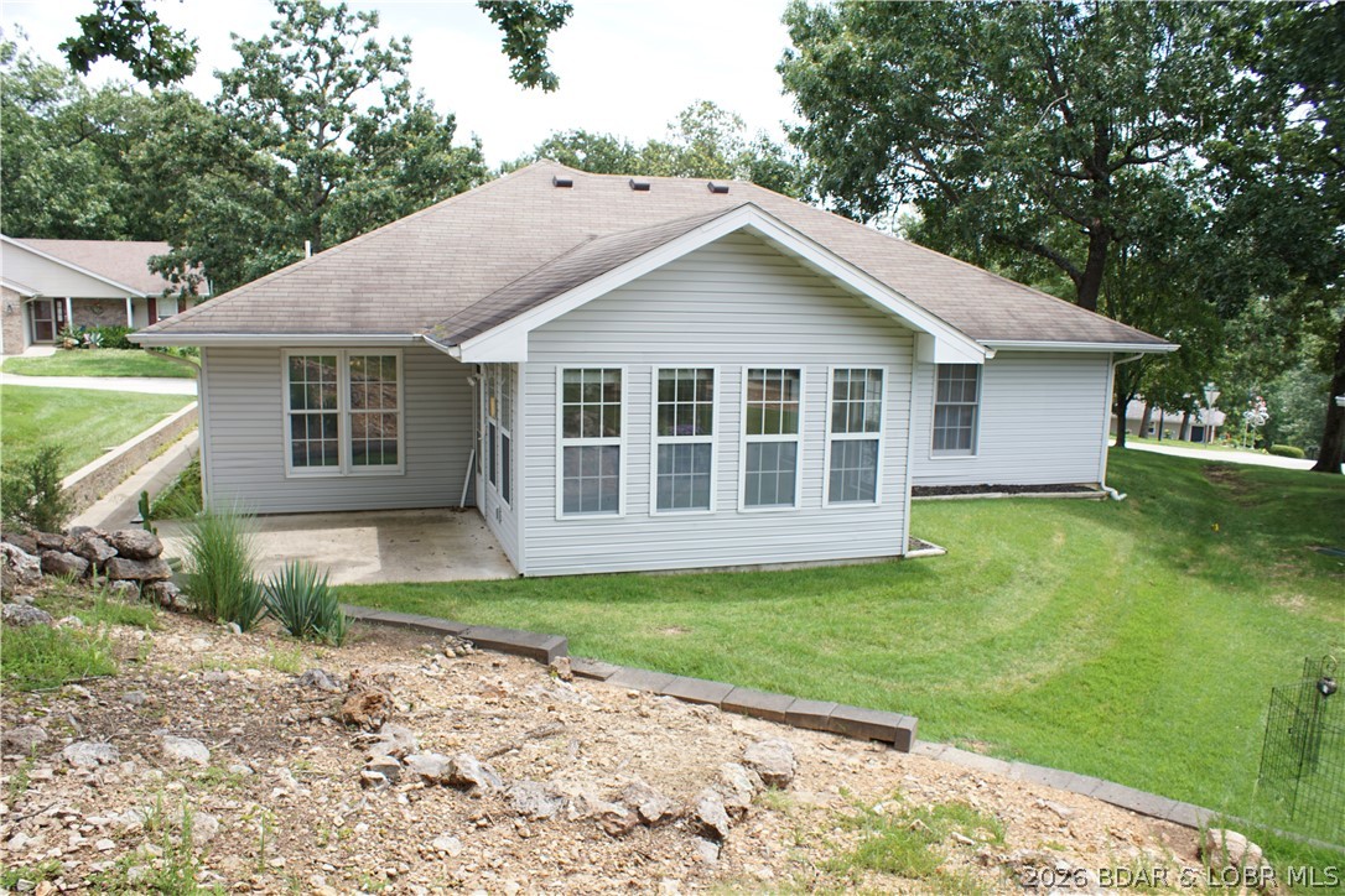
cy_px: 448
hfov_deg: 67.4
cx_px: 672
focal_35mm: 27
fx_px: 1009
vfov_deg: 47.9
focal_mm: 18
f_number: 5.6
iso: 100
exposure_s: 1/125
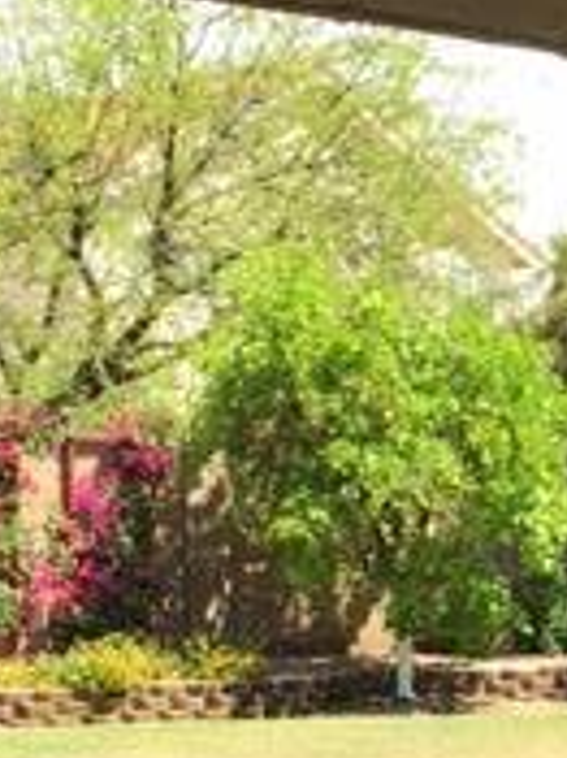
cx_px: 519
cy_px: 996
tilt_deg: -11.7
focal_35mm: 106
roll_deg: -1.6
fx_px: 2318
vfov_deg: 17.4
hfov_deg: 13.8
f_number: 2.2
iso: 25
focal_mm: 4.15
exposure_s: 1/516
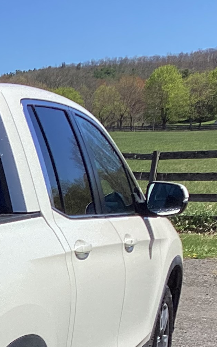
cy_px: 419
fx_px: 1004
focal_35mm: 106
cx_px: -236
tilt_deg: -17.7
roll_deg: +1.9
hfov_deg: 11.1
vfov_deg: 18.6
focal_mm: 3.3
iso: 25
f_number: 2.4
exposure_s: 1/1148
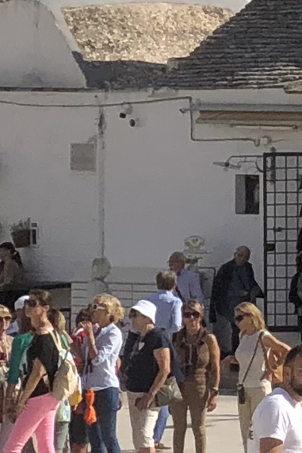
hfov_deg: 3.4
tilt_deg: +0.8
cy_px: -66
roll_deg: +1.0
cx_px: 1253
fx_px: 4766
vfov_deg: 5.4
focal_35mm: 379
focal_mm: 6
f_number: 2.4
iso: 16
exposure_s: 1/2114
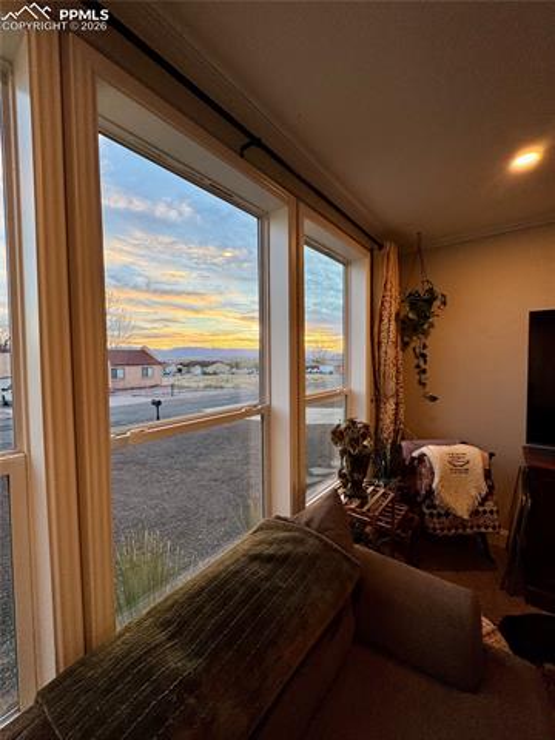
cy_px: 370
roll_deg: +0.7
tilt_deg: -2.0
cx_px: 278
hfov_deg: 85.7
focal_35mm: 14
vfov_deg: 102.1
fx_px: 299
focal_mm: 2.22
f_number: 2.2
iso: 100
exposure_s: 1/120
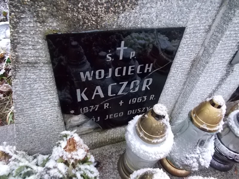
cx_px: 120
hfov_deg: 67.3
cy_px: 90
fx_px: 180
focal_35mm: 26
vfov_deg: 53.1
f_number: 3.2
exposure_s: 1/40
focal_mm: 4.6
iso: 400
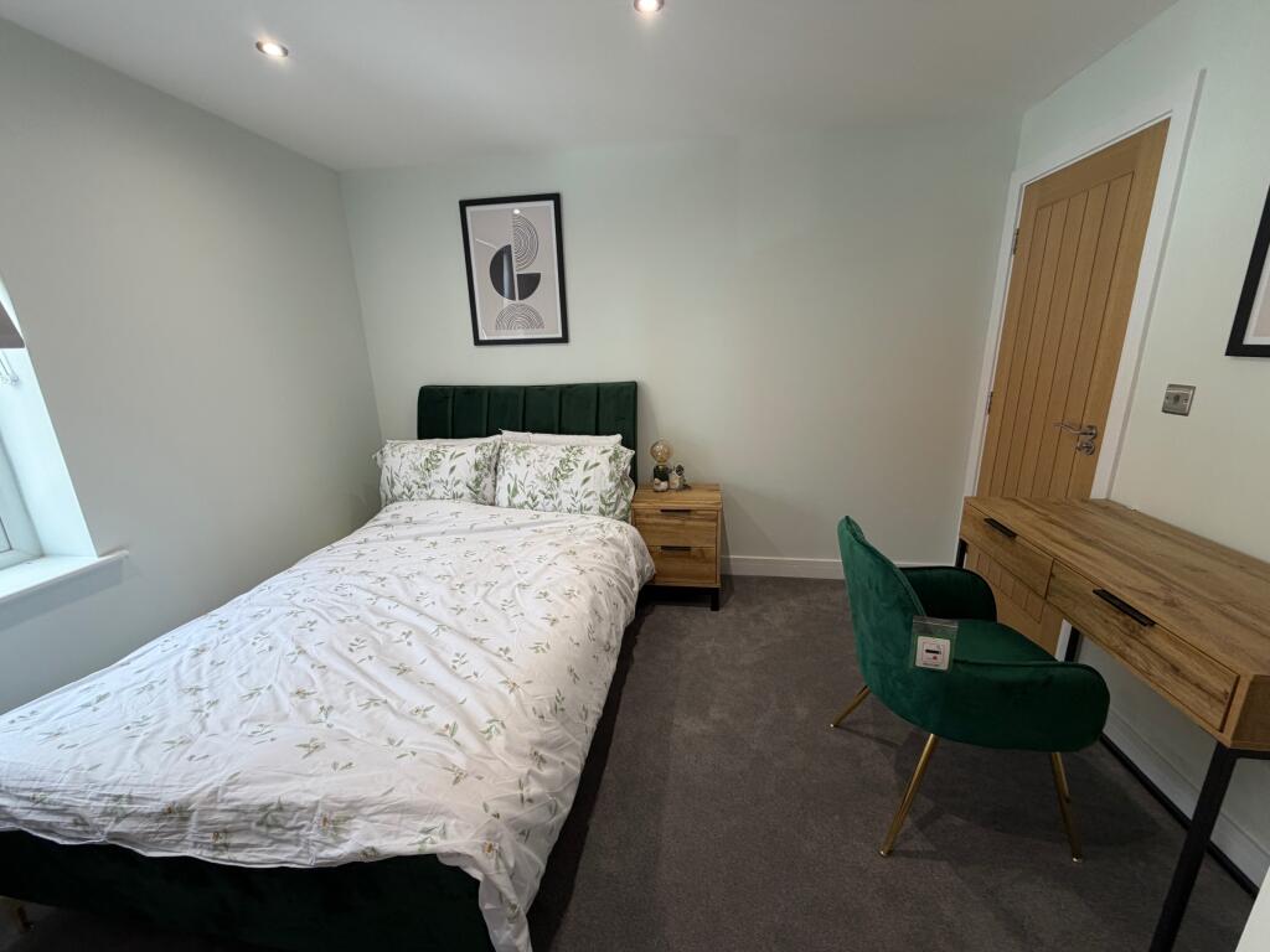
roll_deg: +1.8
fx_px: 514
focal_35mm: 14
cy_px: 476
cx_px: 635
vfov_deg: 85.7
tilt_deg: -15.0
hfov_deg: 102.1
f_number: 2.2
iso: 100
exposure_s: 1/100
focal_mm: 2.22
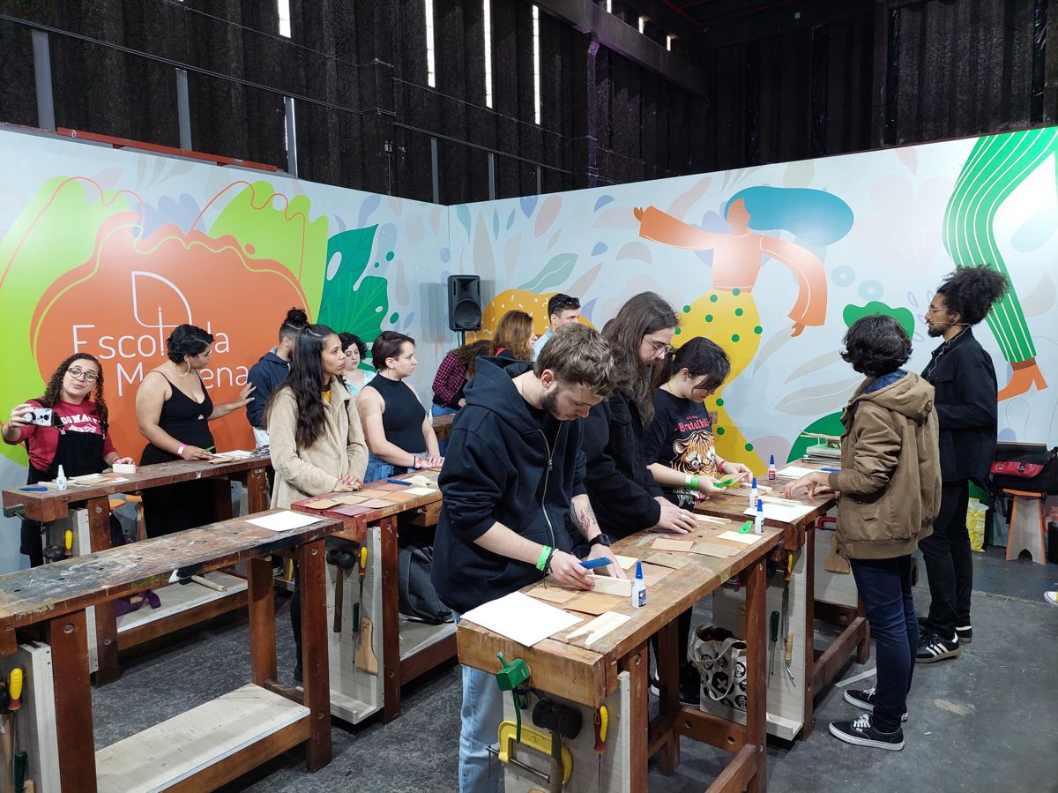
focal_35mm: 24
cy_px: 396
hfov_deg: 71.6
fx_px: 733
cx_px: 529
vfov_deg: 56.8
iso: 160
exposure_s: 1/60
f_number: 1.8
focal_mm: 5.23
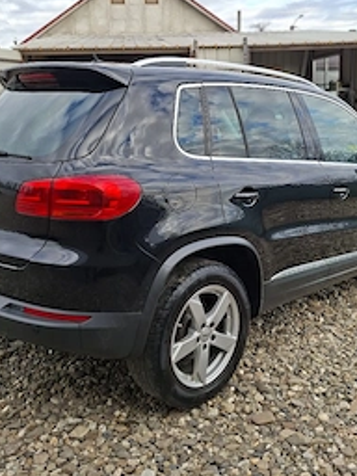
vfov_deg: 50.8
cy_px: 175
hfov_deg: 39.6
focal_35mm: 36
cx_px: 192
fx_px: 495
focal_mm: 5.54
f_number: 1.8
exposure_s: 1/588
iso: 50
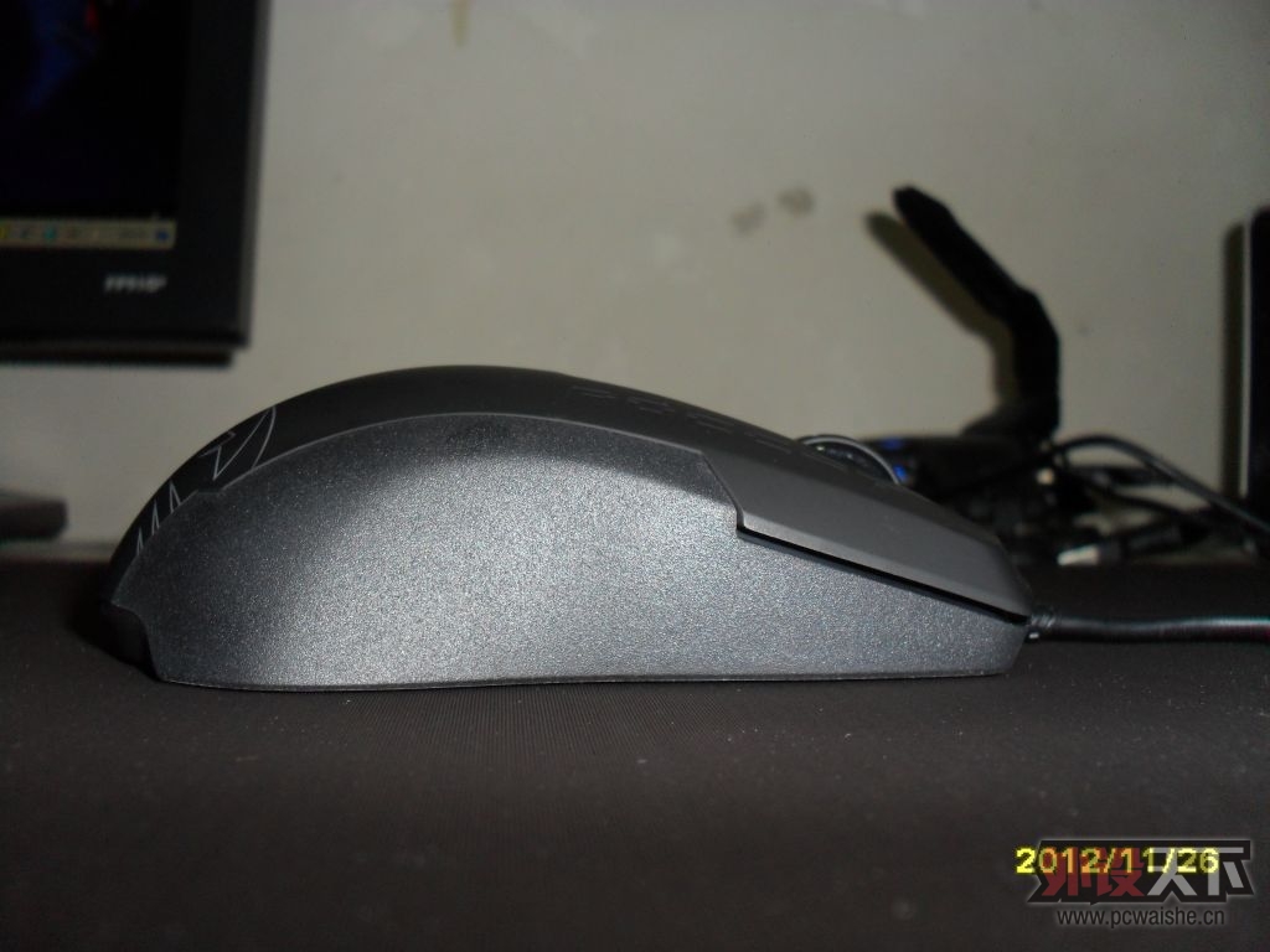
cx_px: 635
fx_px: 1284
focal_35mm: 35
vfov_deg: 40.7
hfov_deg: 52.6
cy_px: 476
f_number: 3.2
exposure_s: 1/45
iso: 200
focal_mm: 6.3
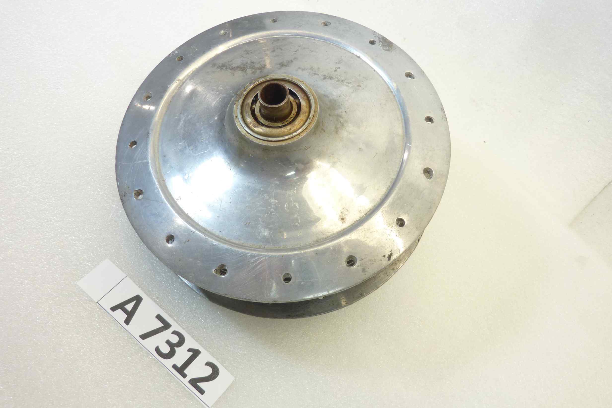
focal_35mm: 27
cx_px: 302
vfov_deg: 47.9
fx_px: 459
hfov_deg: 67.4
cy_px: 202
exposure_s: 1/25
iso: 80
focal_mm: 4.1
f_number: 3.3
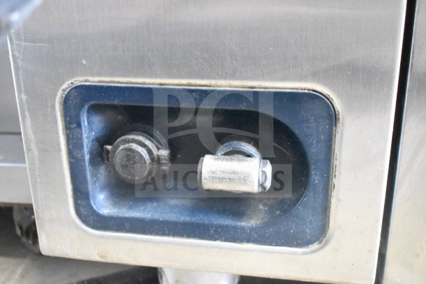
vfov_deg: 30.9
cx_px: 213
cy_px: 142
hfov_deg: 45.0
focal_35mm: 44
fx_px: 515
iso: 16000
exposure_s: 1/50
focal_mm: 29
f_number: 4.2
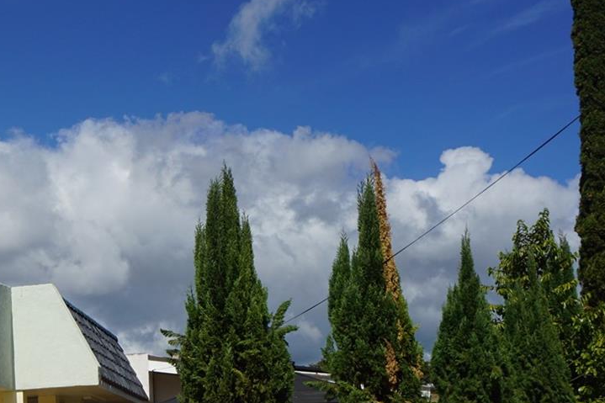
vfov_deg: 18.8
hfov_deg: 26.8
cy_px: 412
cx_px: -35
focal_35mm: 70
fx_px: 1178
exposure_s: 1/320
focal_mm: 21
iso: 100
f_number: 11
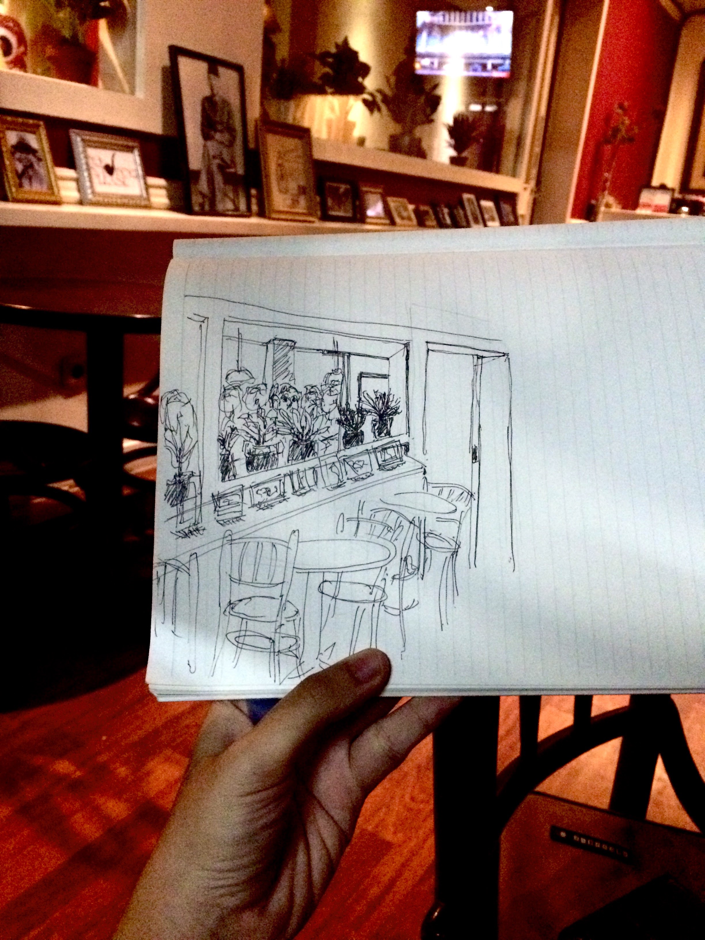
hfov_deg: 48.2
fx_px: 787
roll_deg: -4.5
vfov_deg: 61.7
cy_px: 470
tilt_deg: -17.9
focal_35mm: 29
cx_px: 352
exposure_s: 1/17
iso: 500
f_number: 2.2
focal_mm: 4.15
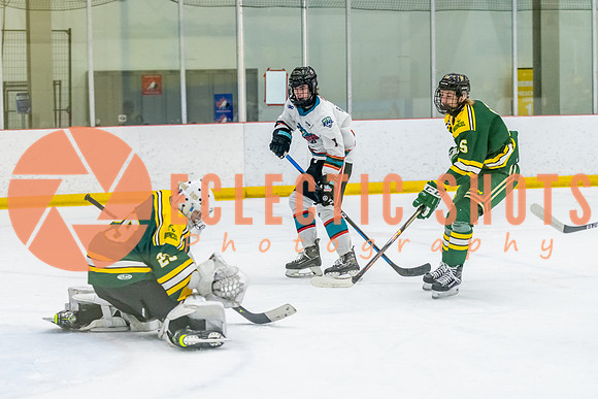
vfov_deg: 12.3
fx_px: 1851
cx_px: 257
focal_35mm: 111
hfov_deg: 18.3
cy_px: 200
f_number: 2.8
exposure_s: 1/800
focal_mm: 86
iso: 4000
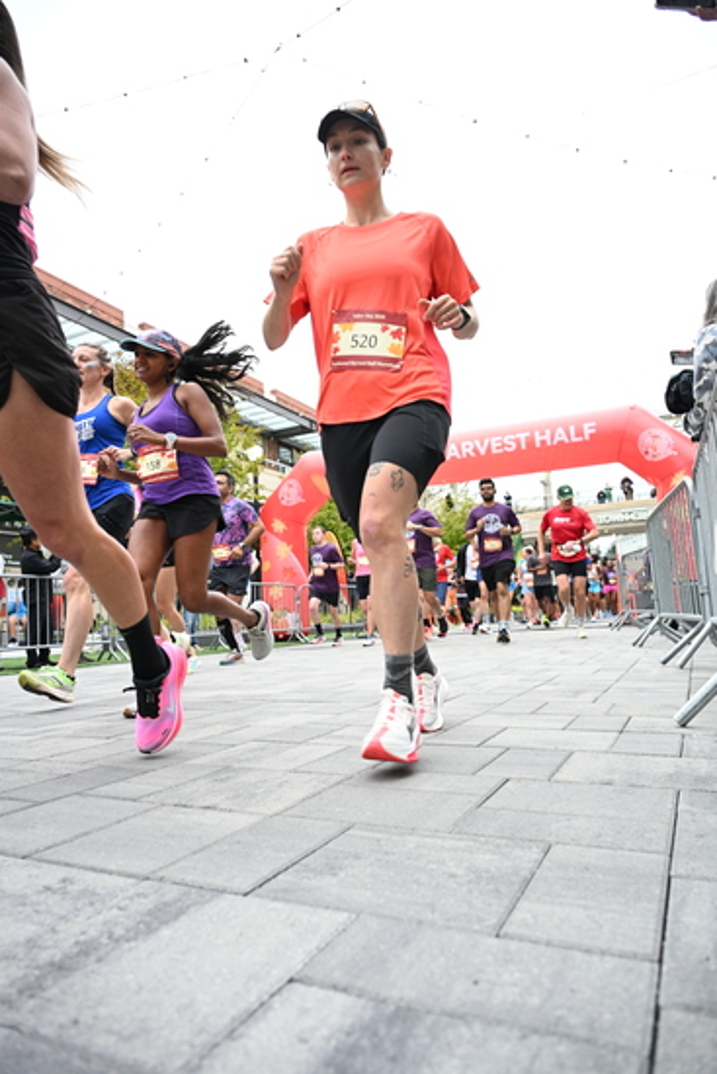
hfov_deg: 53.2
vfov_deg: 73.7
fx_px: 716
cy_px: 537
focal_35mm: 24
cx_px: 358
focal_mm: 24
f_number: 4
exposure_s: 1/640
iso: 2000
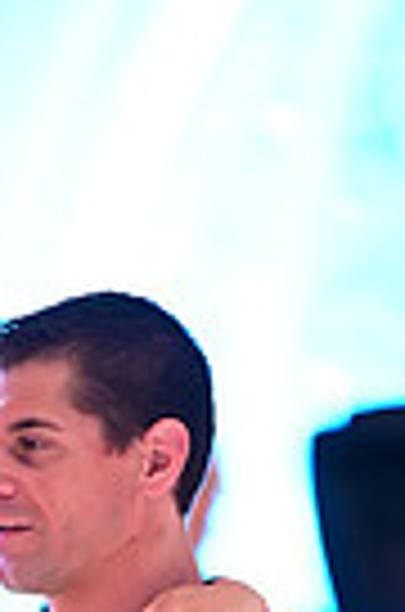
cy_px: 1224
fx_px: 13059
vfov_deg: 2.7
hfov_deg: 1.8
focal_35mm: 770
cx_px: -63
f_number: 2.8
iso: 2000
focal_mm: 180
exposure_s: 1/250
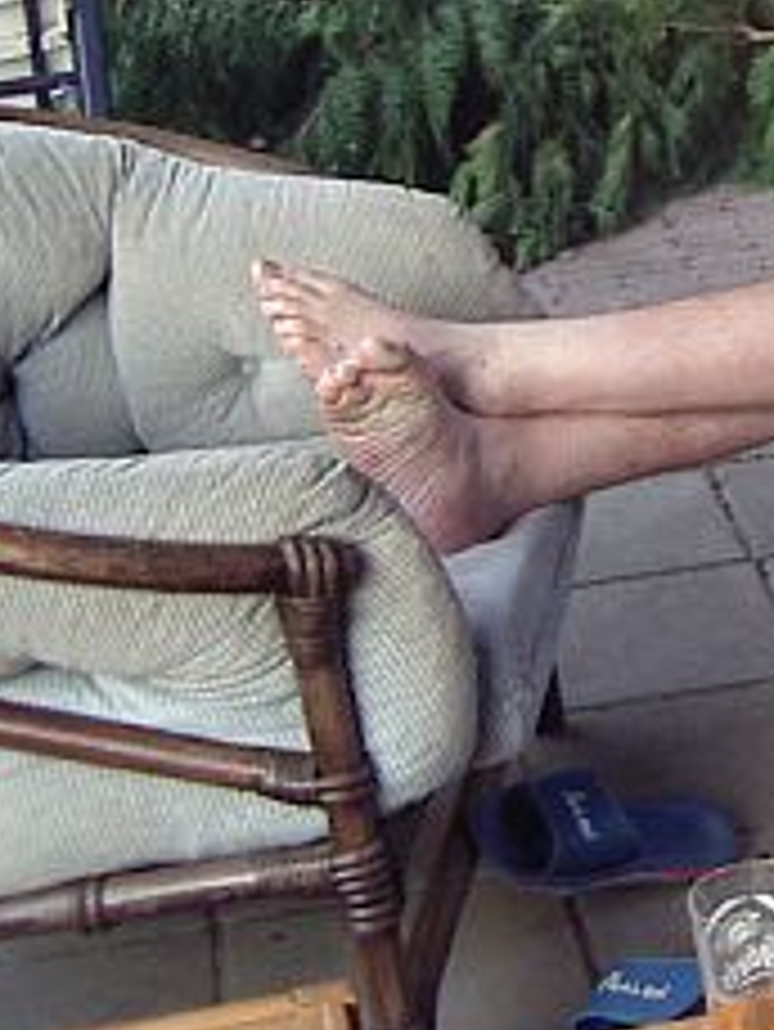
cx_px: 1310
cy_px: 67
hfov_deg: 12.9
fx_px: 3157
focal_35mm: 106
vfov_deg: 18.2
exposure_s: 1/60
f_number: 2.6
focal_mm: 5.8
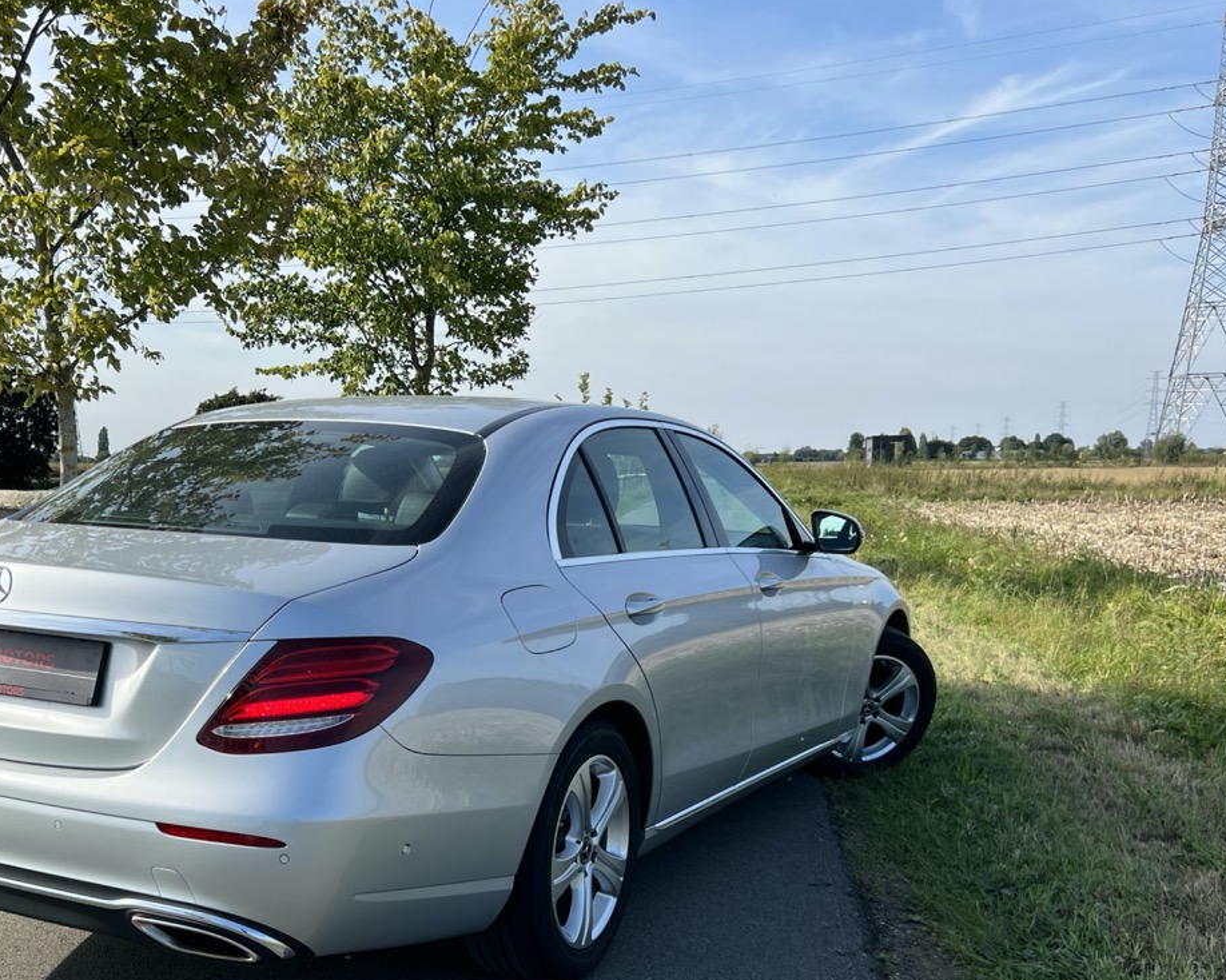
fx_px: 1415
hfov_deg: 45.9
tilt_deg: -7.7
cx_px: 379
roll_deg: +0.8
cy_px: 660
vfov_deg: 37.8
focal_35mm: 39
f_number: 1.5
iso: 50
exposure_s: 1/3356
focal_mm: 5.7
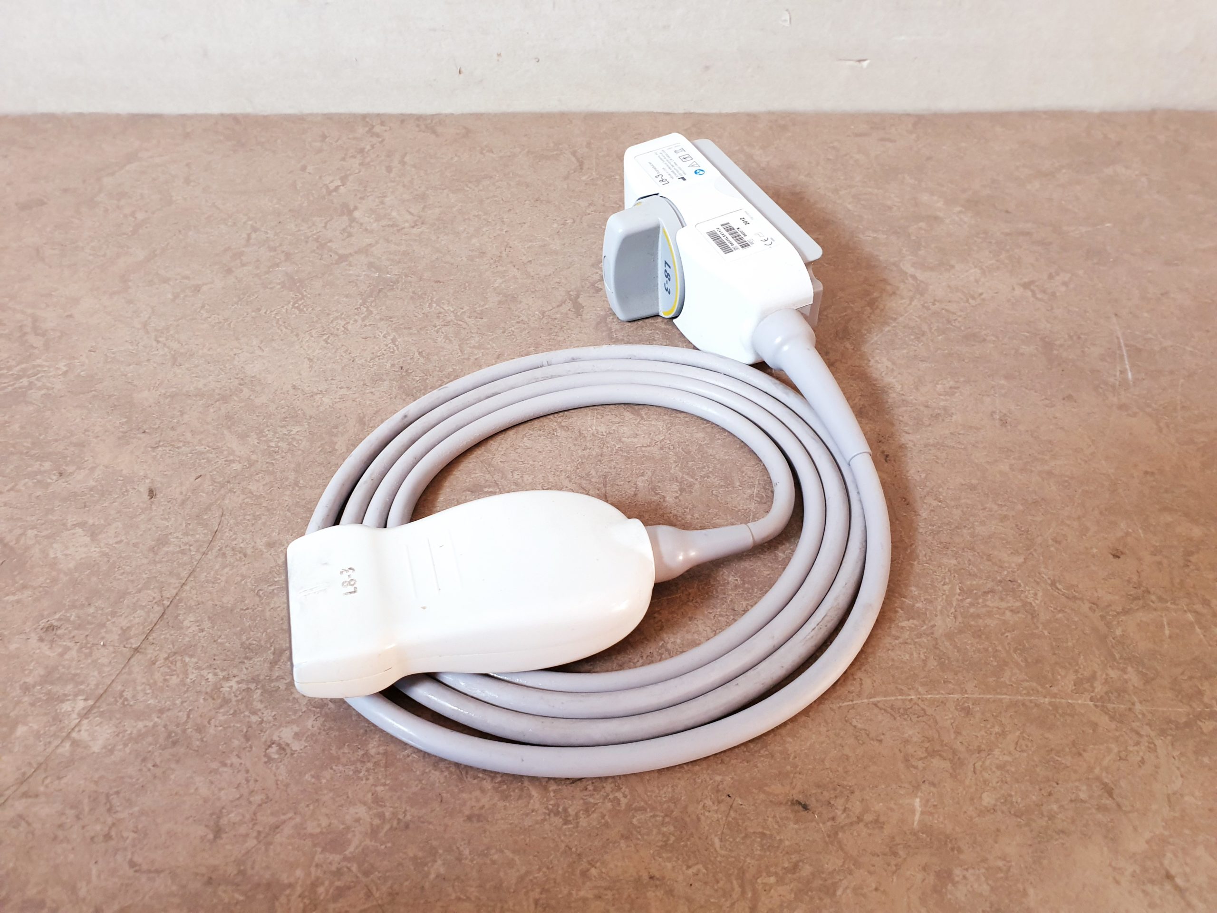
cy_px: 456
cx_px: 608
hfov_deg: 67.3
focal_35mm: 26
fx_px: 914
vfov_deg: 53.1
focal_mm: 4.3
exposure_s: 1/25
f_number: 2.4
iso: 250
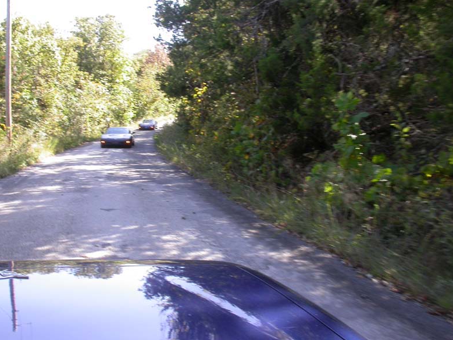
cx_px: 222
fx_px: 511
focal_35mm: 39
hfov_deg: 47.8
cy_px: 171
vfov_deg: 36.8
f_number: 4.2
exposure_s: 1/102
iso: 100
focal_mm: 7.85
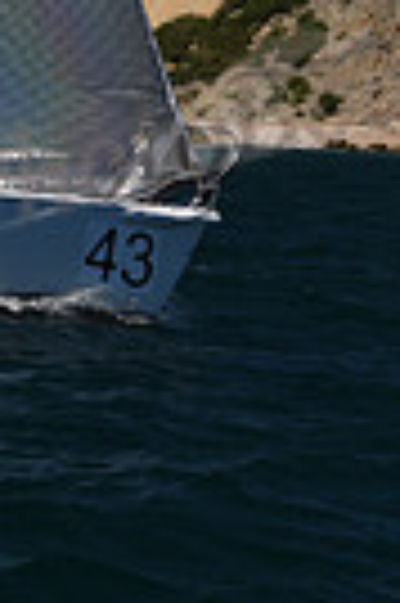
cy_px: -504
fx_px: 5079
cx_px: -285
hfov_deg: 4.5
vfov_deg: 6.6
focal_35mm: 304
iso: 250
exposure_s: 1/800
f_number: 8
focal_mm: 70
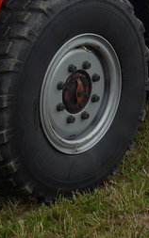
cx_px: 70
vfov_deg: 13.3
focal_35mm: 146
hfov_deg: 9.0
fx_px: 949
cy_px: -150
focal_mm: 6
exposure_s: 1/400
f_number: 2.8
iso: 80
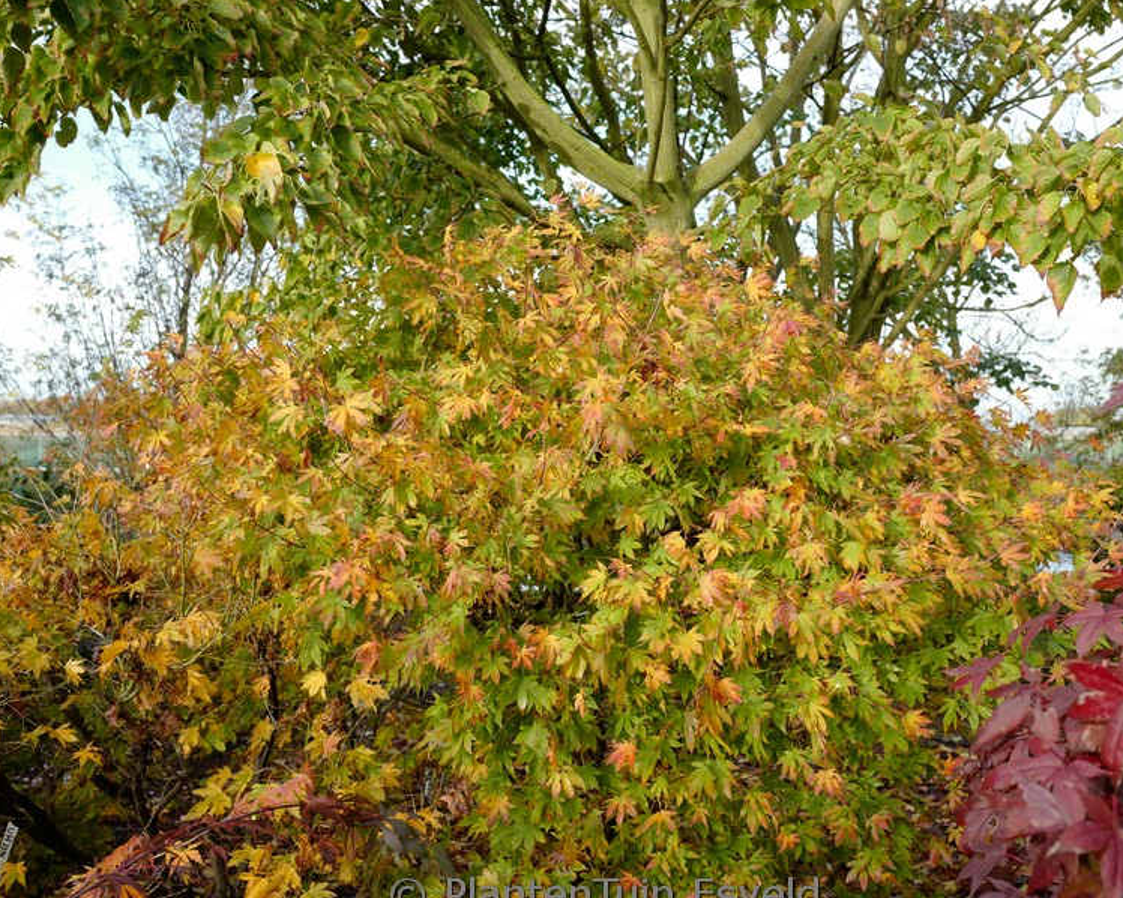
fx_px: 1196
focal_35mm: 36
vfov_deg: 41.1
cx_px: 608
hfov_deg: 50.2
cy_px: 486
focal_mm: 28
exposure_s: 1/500
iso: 400
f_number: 4
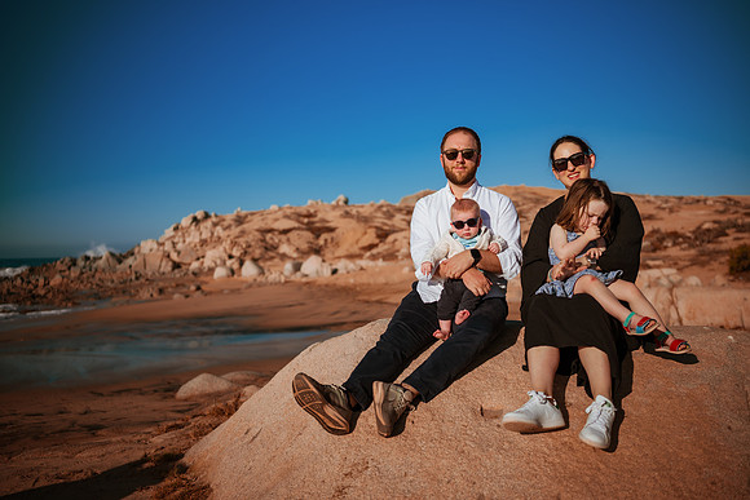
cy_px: 250
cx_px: 375
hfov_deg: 54.4
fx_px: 729
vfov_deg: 37.9
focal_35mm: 35
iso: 50
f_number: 2
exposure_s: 1/8000
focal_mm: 35
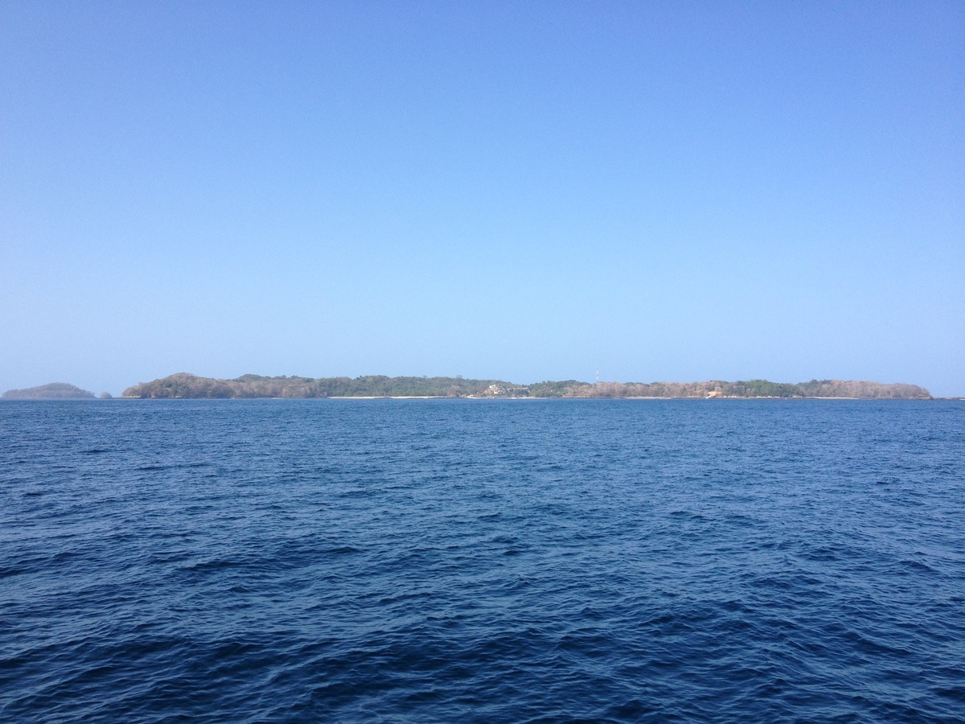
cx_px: 482
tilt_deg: +0.5
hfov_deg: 52.6
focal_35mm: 35
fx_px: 976
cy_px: 362
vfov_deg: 40.7
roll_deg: +0.1
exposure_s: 1/1416
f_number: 2.4
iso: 50
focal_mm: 4.28
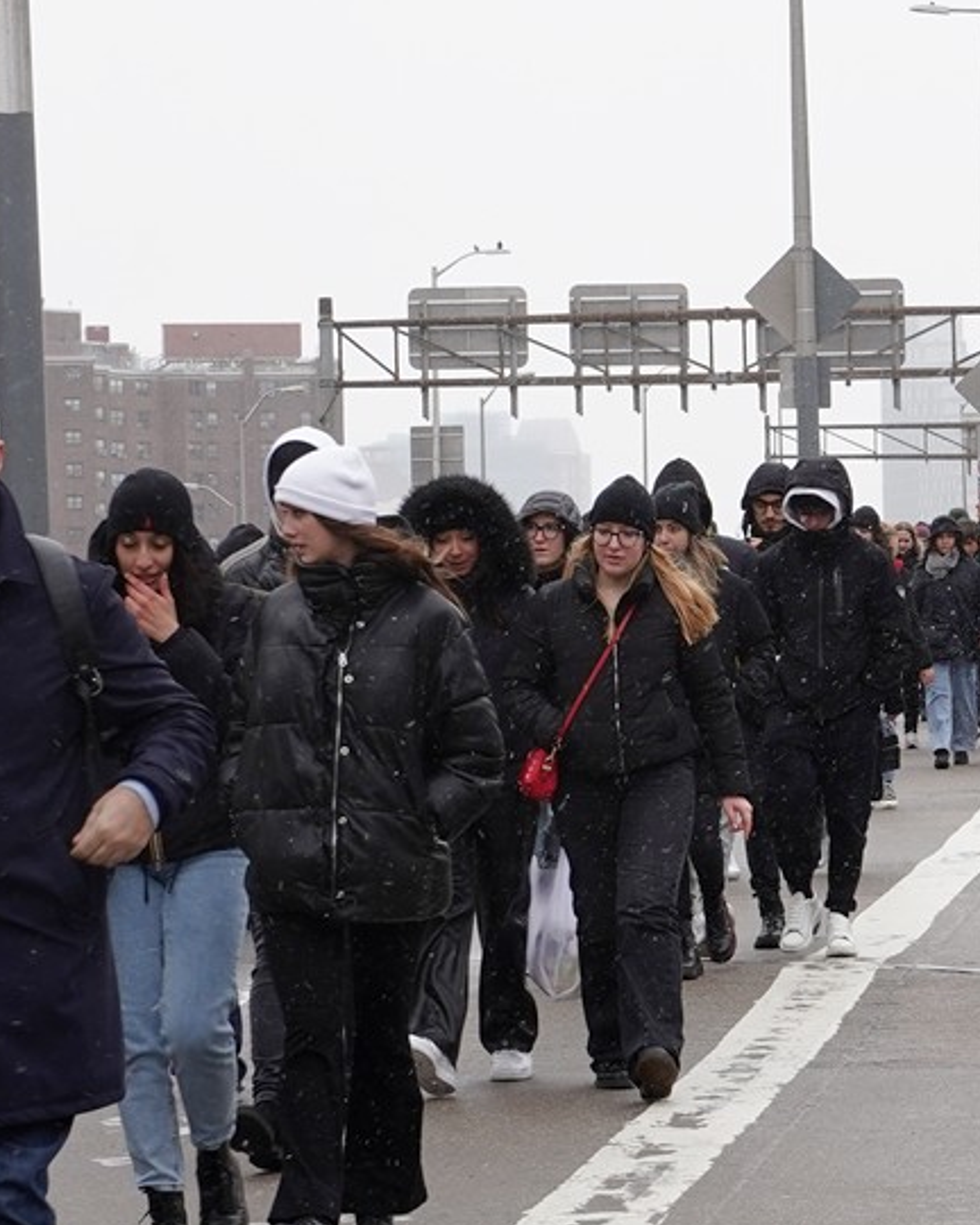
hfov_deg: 11.0
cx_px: 1007
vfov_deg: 13.9
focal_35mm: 139
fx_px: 5039
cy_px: 556
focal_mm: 40
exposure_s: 1/125
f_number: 8
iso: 320
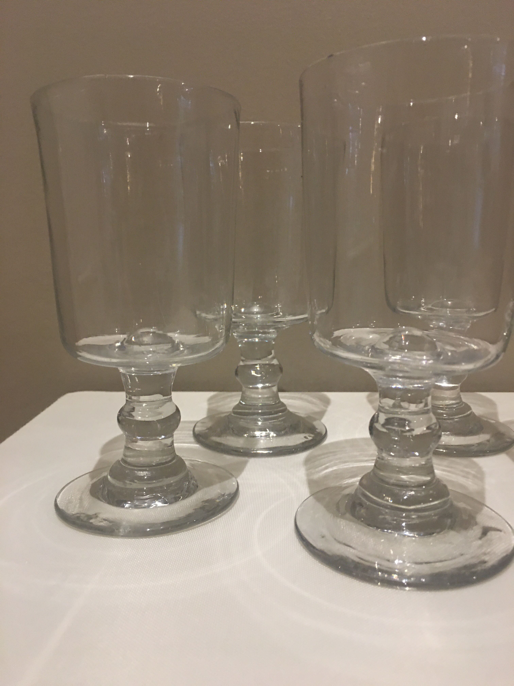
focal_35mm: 29
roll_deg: +0.2
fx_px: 574
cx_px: 257
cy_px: 343
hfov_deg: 48.2
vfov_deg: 61.7
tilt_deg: -7.7
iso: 100
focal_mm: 4.15
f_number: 2.2
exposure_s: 1/10
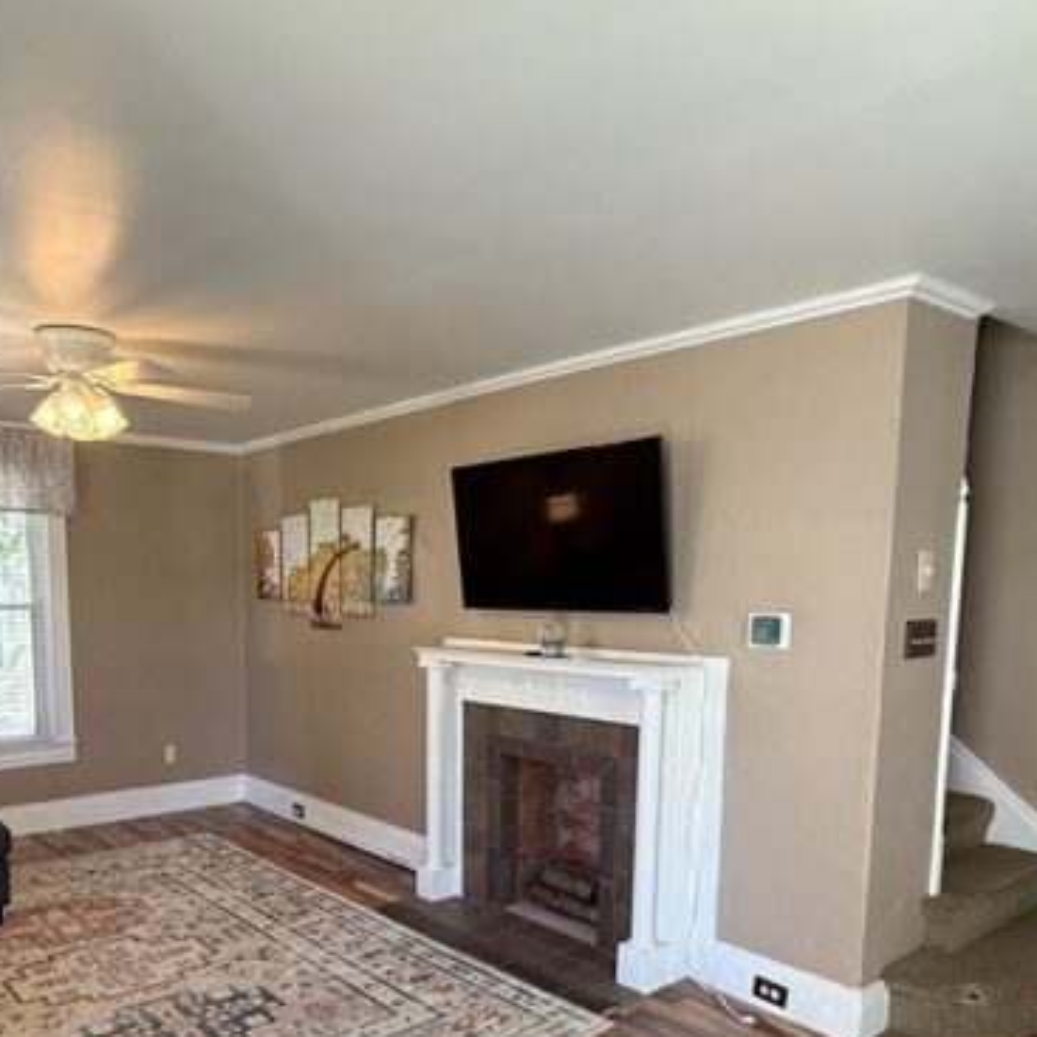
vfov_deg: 57.6
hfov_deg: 58.3
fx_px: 915
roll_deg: +0.1
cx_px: 387
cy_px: 701
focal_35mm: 27
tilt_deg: -6.8
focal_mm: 2.22
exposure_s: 1/120
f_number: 2.2
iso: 200
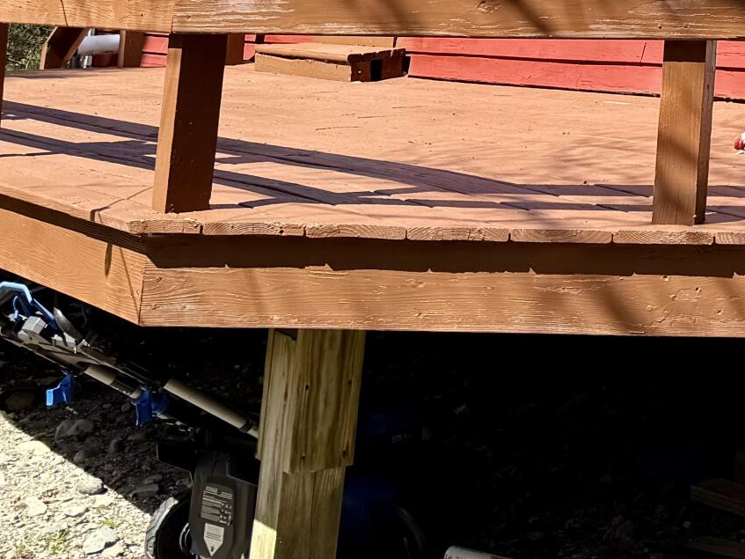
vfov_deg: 15.7
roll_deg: -1.4
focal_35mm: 85
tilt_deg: +10.5
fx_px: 1829
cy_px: -320
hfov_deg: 19.6
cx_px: 1157
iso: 80
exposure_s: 1/1437
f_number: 1.78
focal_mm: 6.76
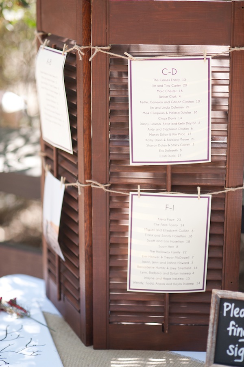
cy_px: 184
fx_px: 865
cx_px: 122
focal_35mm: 85
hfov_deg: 16.0
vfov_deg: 23.9
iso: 320
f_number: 2.8
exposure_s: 1/1250
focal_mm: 85
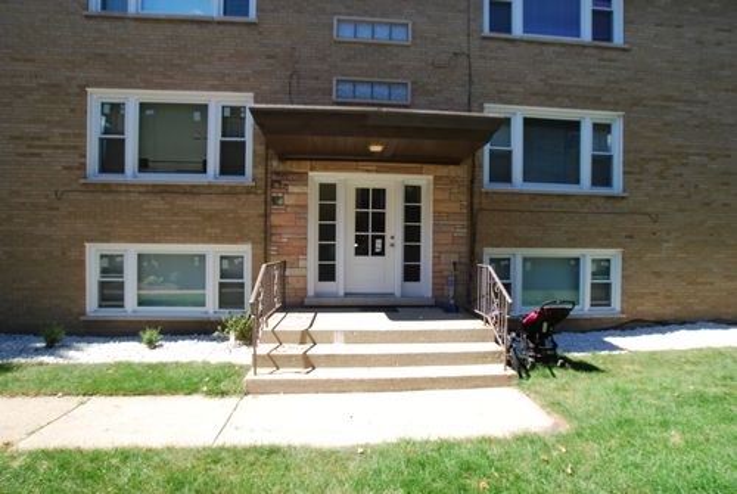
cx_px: 368
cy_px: 247
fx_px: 338
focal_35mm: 16
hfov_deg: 94.9
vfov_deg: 72.2
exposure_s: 1/125
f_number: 5.6
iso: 100
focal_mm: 11
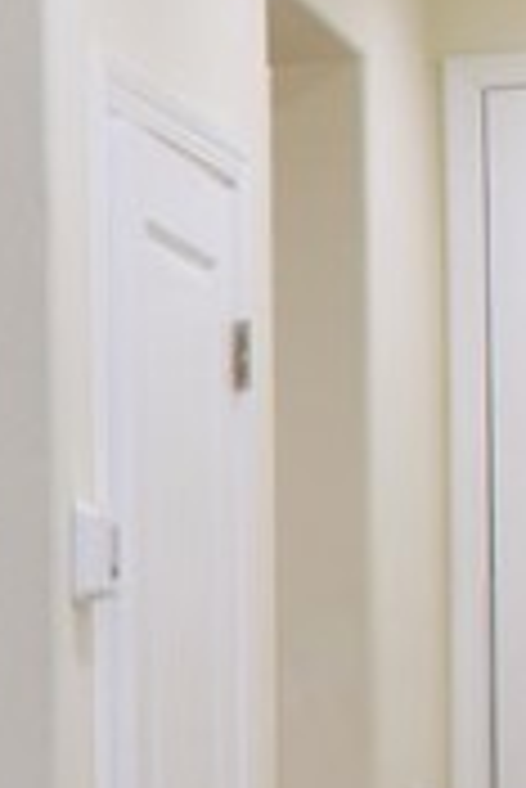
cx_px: -1074
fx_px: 3456
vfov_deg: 12.9
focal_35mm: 158
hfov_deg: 7.6
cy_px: 725
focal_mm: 18
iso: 400
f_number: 8
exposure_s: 1/13
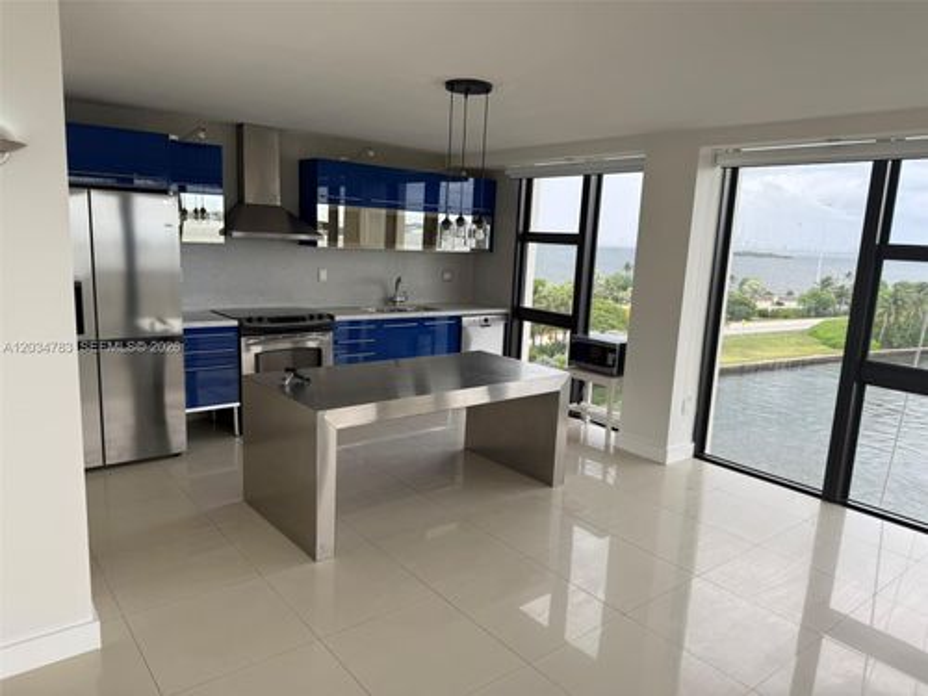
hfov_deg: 71.6
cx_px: 464
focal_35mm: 24
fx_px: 643
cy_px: 348
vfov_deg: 56.8
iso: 64
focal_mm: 6.76
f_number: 1.78
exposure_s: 1/143
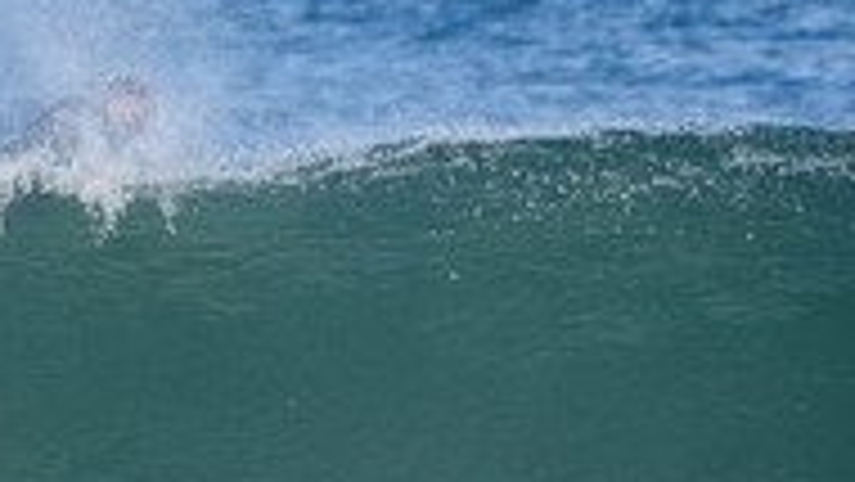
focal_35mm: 1920
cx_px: -216
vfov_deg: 0.6
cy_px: 615
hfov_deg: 1.1
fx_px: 43541
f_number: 5.6
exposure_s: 1/2000
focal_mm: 400
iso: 450
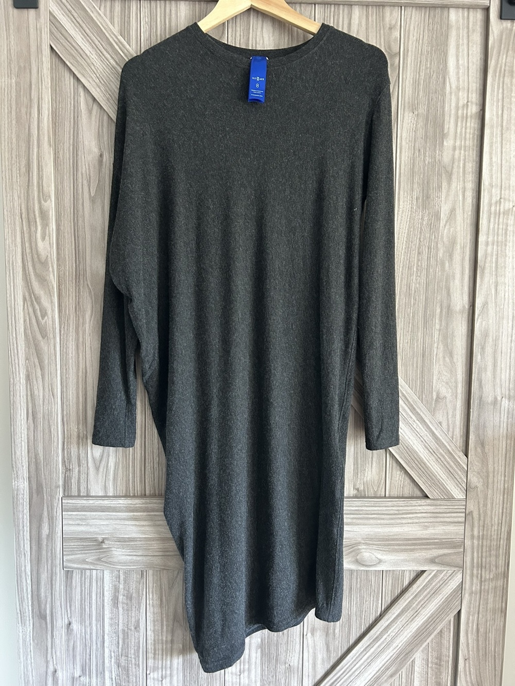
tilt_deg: -5.4
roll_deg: -1.1
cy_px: 343
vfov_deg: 67.3
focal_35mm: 26
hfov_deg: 53.1
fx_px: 516
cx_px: 258
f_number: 1.5
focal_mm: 5.7
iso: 400
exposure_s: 1/60
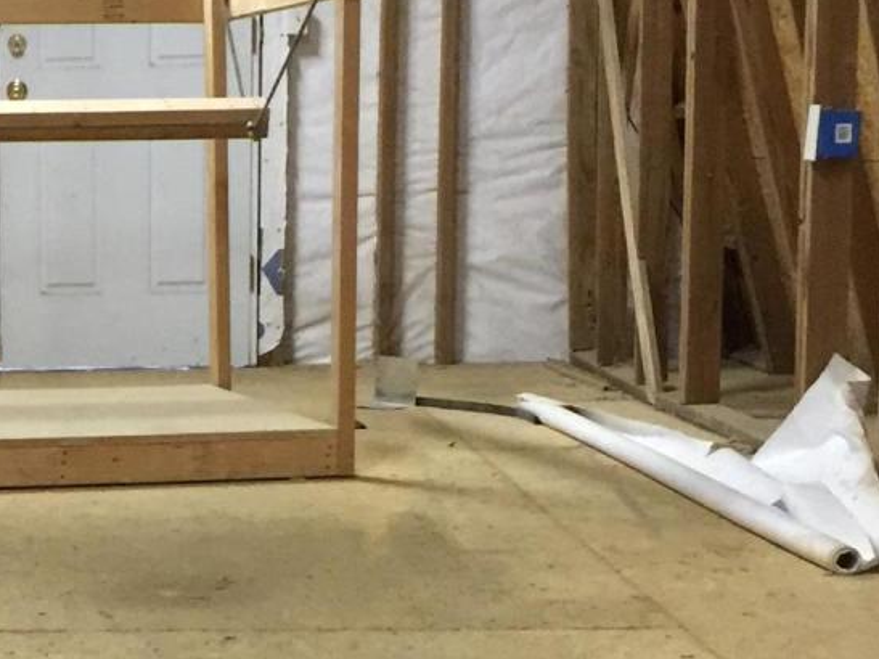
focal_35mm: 106
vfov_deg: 13.7
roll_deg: +0.9
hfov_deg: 17.9
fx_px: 2691
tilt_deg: -10.6
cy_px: 673
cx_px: -96
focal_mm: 4.15
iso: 125
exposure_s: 1/15
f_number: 2.2
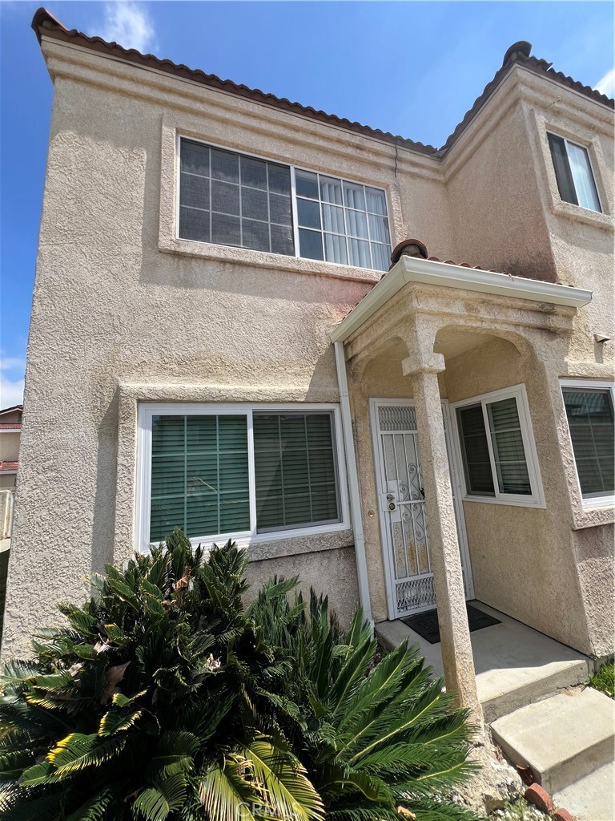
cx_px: 308
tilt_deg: +9.6
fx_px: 308
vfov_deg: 106.2
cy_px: 410
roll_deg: +3.6
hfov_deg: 89.9
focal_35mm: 13
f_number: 1.8
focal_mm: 1.57
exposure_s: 1/1340
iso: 32
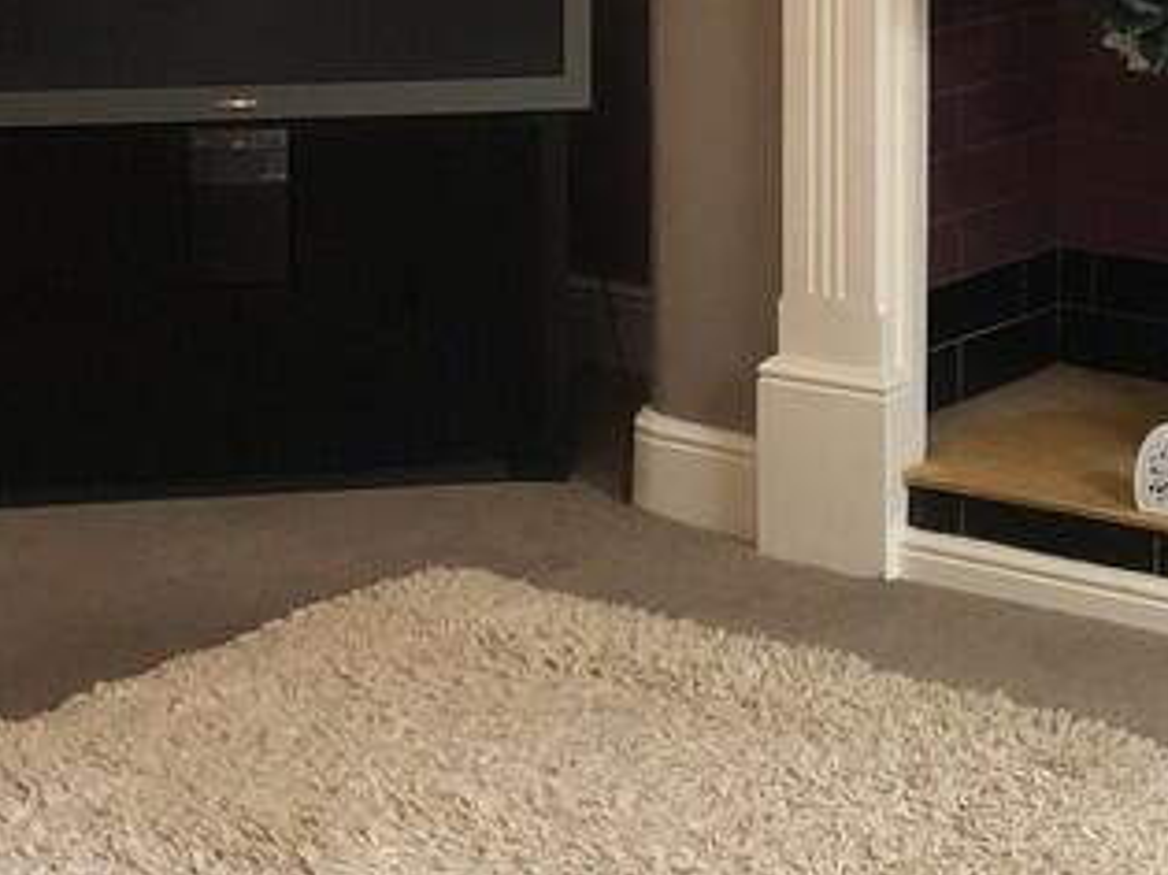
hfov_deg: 20.2
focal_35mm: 91
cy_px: -93
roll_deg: -0.7
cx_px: 1413
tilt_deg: -6.6
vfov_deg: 15.8
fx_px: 3069
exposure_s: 1/25
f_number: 1.8
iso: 32
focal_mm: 3.99
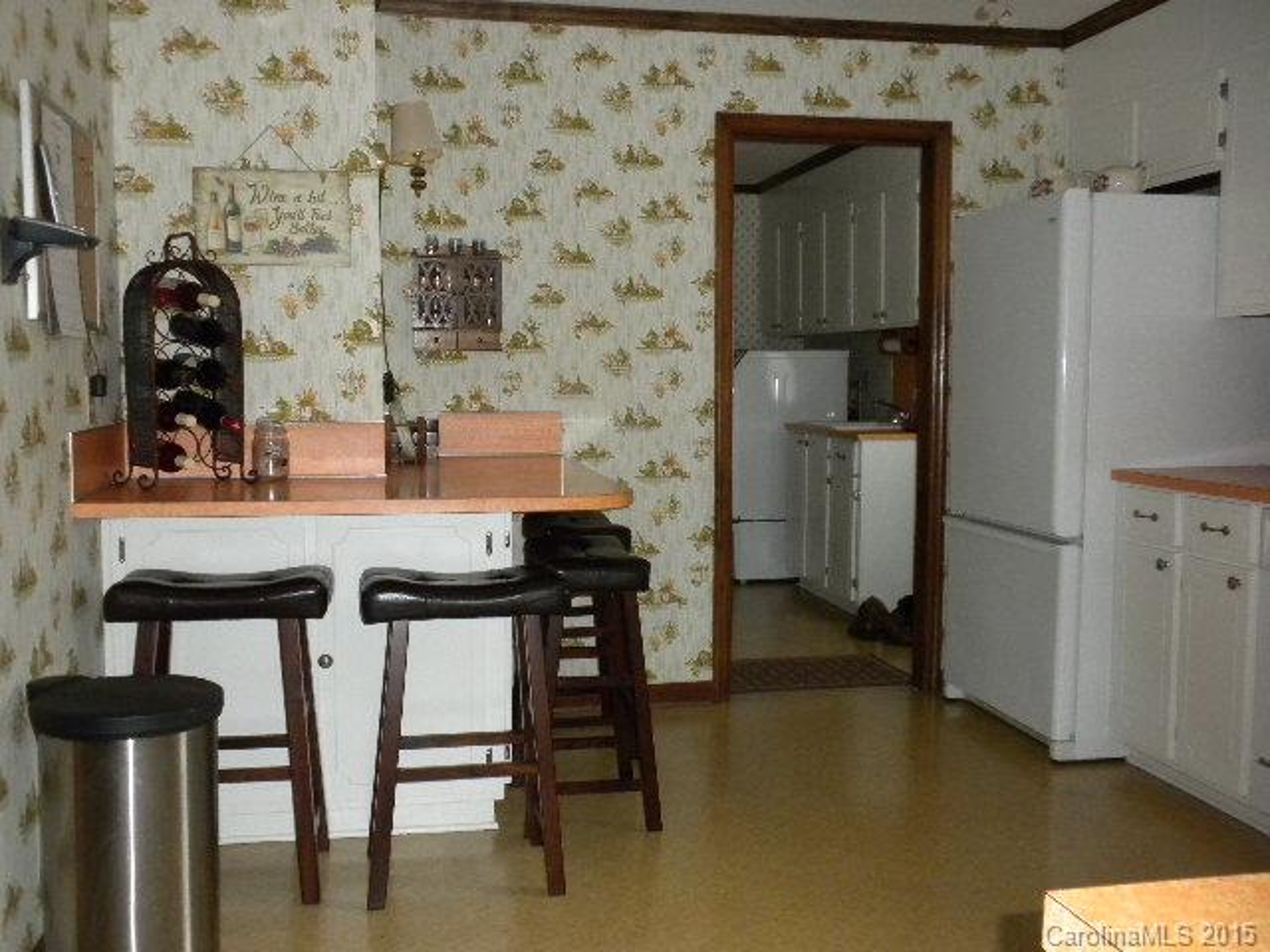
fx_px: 1357
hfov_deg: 50.1
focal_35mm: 37
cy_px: 476
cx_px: 635
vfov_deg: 38.7
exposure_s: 1/30
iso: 400
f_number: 3.5
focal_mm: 6.6
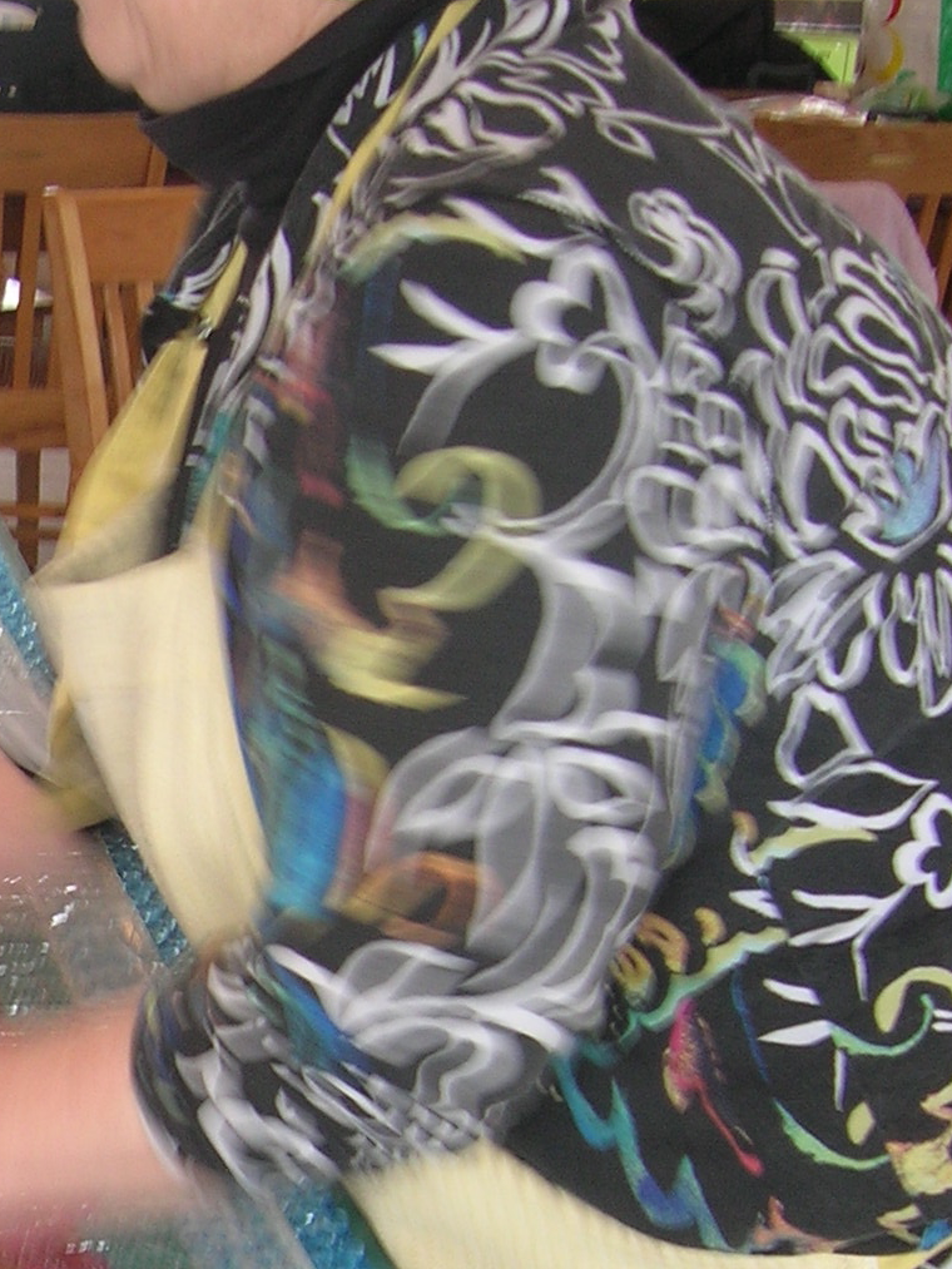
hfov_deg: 16.3
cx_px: -189
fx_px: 3190
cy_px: 1139
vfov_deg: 22.0
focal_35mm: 87
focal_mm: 5.7
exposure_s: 1/9.4
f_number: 2.9
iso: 50
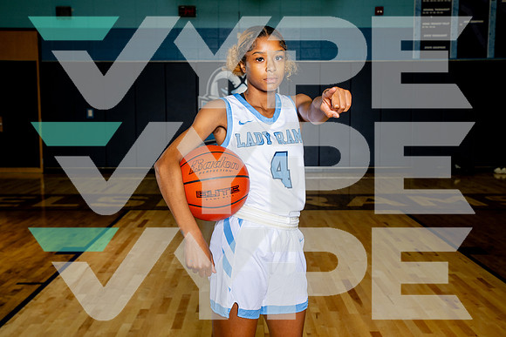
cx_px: 250
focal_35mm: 46
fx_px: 646
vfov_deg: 29.3
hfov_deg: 42.8
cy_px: 168
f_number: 7.1
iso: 400
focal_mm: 44
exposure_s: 1/160
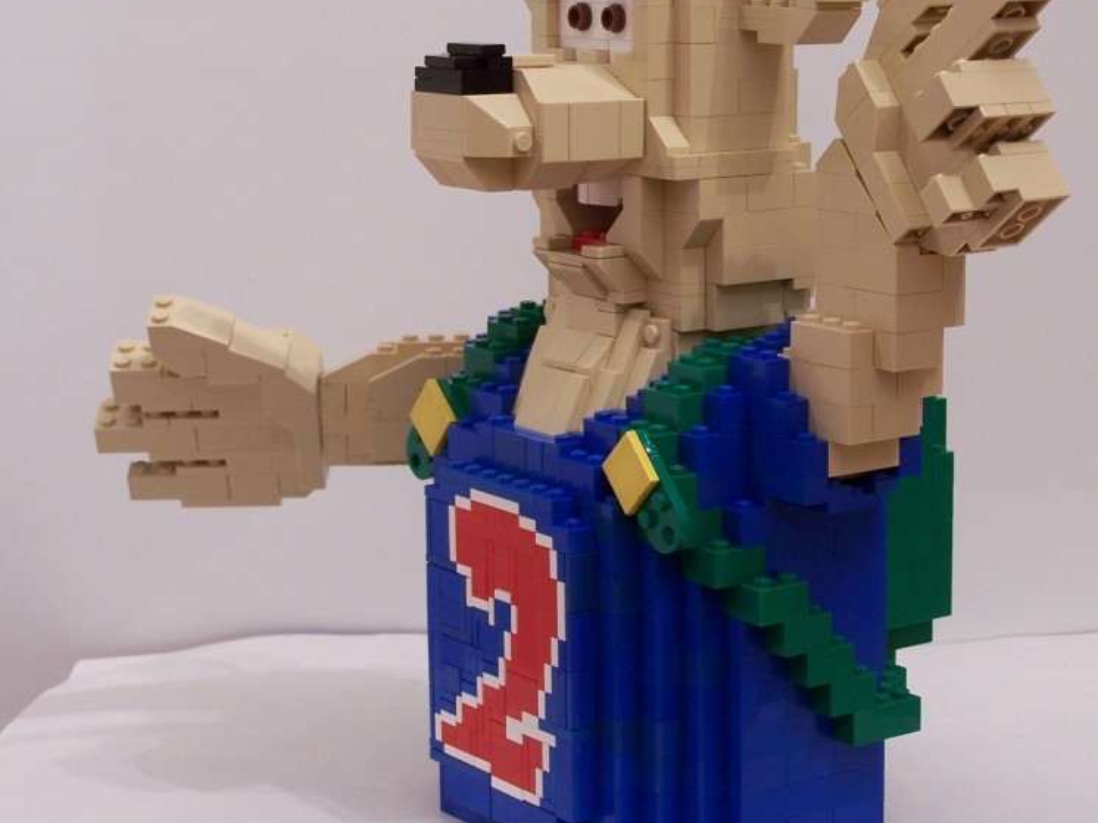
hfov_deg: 21.3
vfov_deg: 16.0
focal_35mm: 92
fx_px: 2917
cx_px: 706
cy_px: 337
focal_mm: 11.1
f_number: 3.2
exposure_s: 1/3
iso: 80
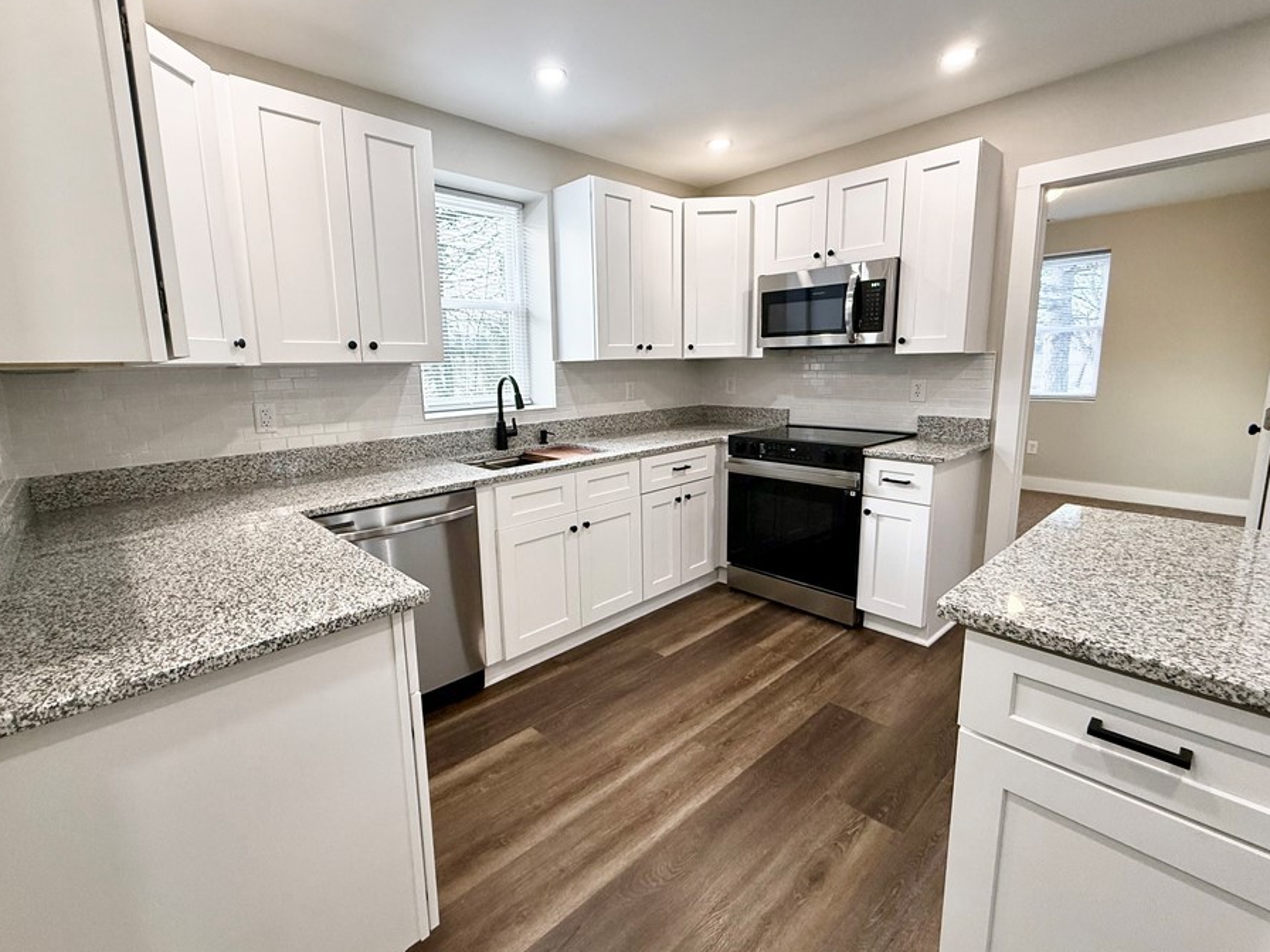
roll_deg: +0.7
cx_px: 615
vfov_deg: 78.1
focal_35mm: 16
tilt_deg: -9.5
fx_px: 587
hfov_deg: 94.5
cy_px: 458
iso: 200
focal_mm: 2.22
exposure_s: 1/120
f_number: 2.2
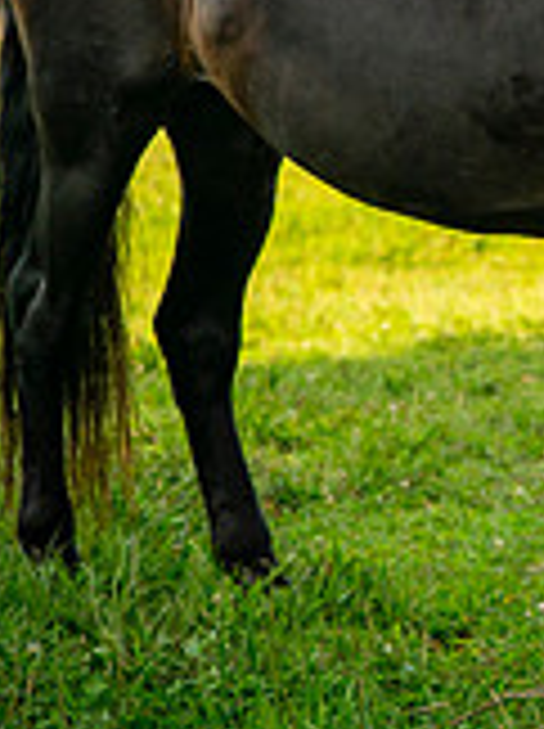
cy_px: 114
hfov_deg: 6.2
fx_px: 4874
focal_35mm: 232
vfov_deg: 8.5
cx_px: 1090
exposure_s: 1/3200
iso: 400
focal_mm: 62
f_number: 2.8
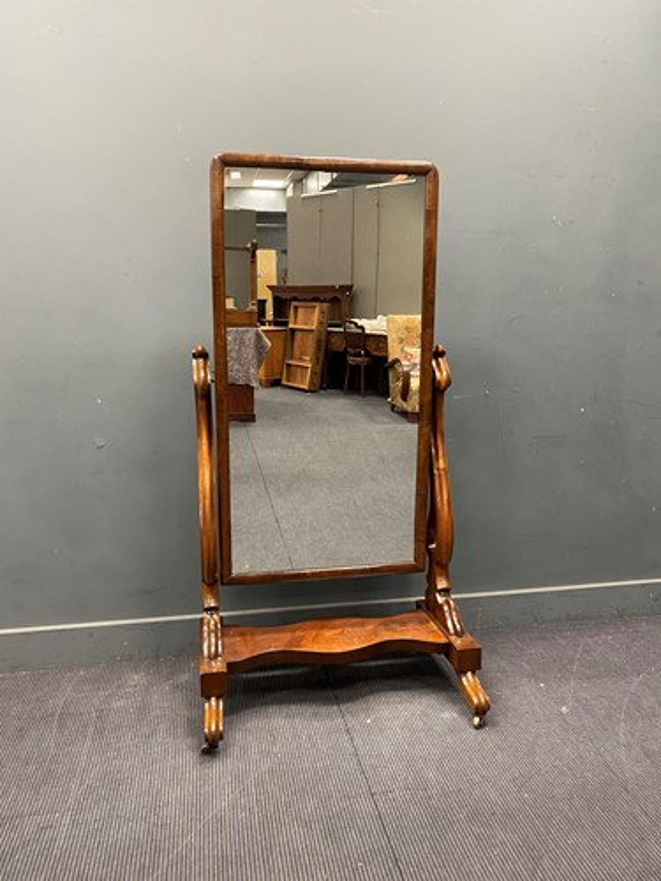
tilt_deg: -8.2
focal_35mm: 26
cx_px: 330
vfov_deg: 67.3
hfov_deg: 53.1
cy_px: 440
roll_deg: -0.2
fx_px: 662
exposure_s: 1/50
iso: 250
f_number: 1.8
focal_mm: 4.25
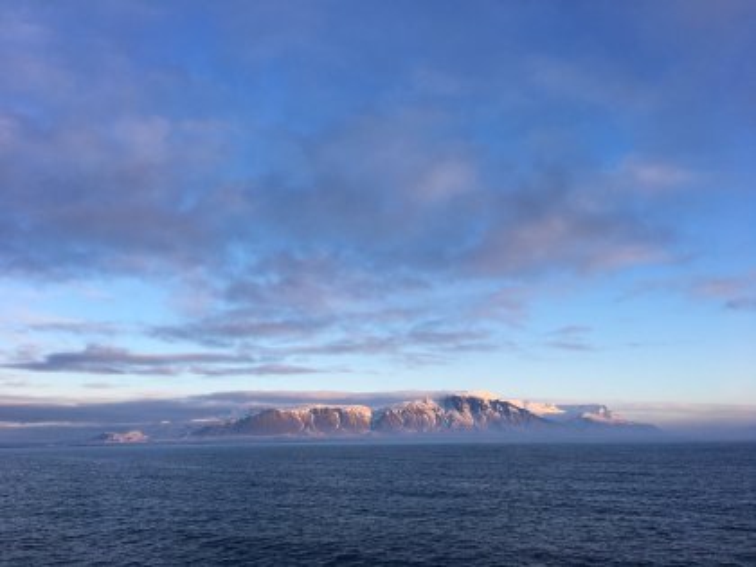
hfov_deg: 61.7
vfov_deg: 48.2
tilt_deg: +16.6
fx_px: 633
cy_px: 284
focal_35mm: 29
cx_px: 378
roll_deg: -1.4
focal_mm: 4.15
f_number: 2.2
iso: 25
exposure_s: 1/447
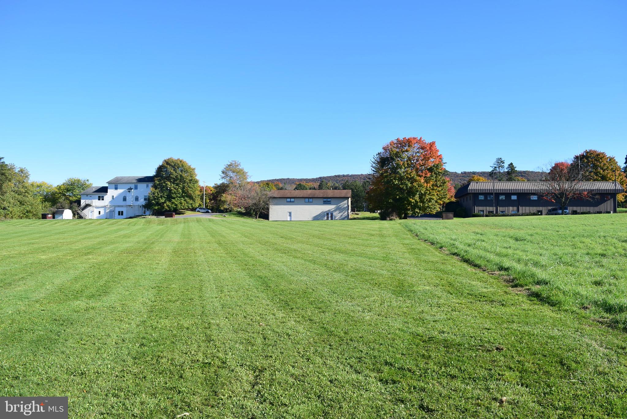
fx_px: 471
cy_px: 210
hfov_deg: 67.3
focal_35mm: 27
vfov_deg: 48.0
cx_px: 314
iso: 250
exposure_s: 1/400
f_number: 10
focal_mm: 18
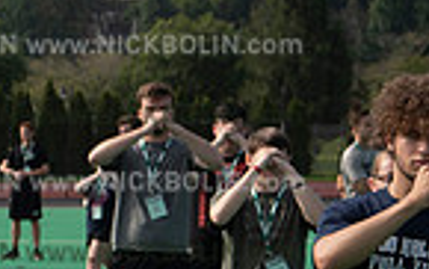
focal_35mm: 228
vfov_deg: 5.7
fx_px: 2669
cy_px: 321
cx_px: -391
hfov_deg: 8.7
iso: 125
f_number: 5.6
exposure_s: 1/640
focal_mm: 56
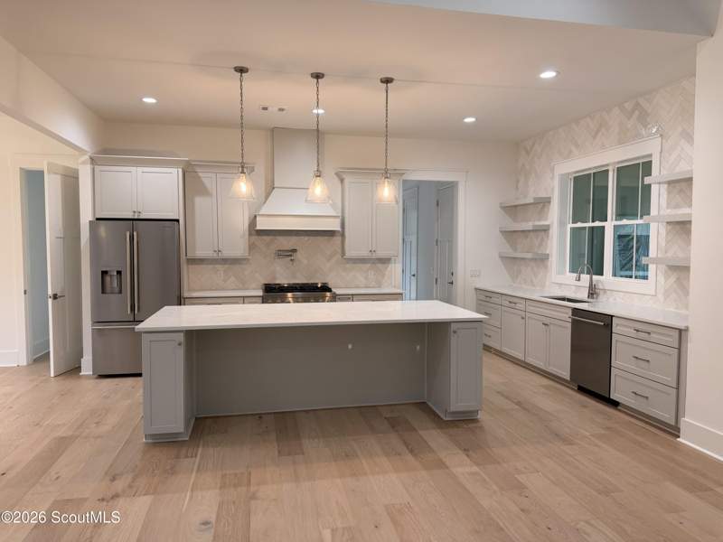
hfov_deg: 71.6
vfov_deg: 56.8
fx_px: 501
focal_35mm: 24
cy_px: 271
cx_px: 362
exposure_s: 1/120
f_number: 1.78
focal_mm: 6.76
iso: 160
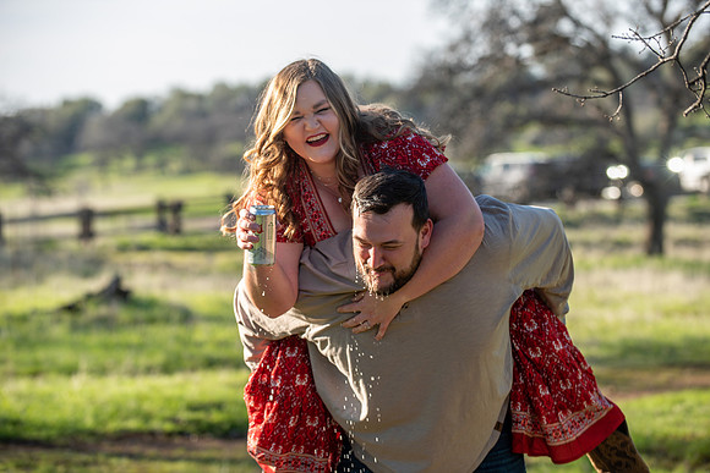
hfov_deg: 15.8
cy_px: 236
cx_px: 355
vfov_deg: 10.6
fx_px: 2564
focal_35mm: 130
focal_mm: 130
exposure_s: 1/250
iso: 50
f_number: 4
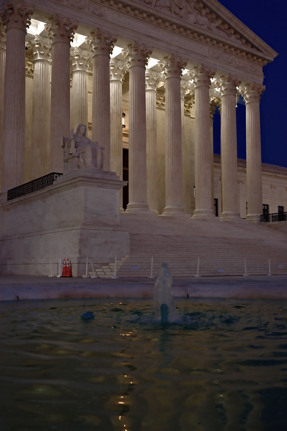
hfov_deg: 37.9
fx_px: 419
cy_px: 216
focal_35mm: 35
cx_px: 144
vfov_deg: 54.4
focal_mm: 23
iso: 320
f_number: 3.6
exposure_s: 1/58
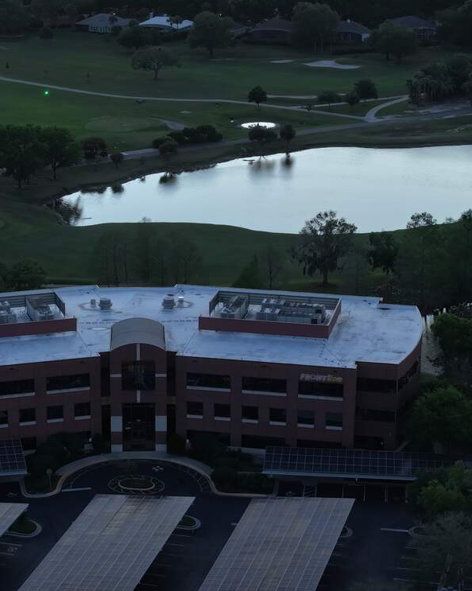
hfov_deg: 16.7
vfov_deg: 20.8
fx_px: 1607
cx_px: 155
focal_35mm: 92
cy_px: 294
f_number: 2.8
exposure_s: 1/15
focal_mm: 19.35
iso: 820
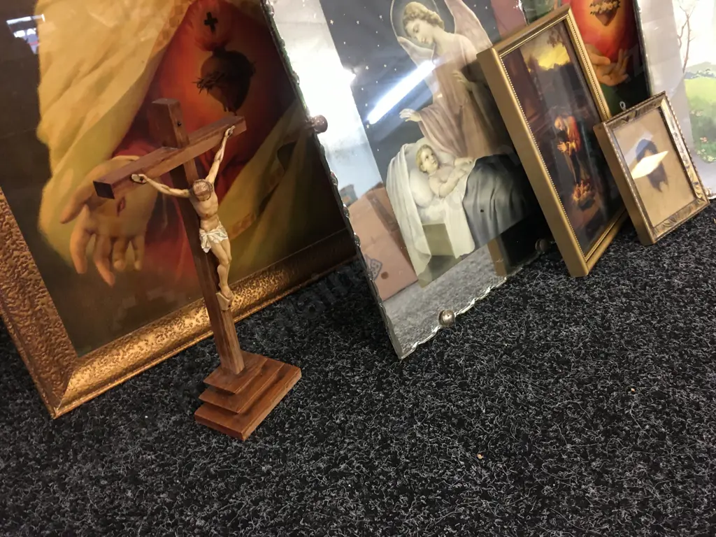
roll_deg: +5.5
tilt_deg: -30.2
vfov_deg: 48.2
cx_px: 358
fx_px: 600
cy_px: 268
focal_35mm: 29
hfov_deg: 61.7
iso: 100
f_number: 2.2
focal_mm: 4.15
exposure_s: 1/17
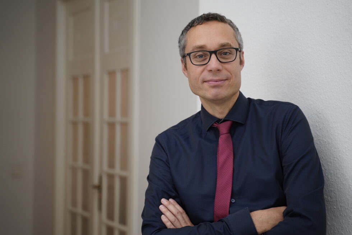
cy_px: 118
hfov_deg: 27.0
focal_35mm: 75
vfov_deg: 18.2
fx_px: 733
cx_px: 176
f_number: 2.8
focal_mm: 75
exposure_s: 1/200
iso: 800
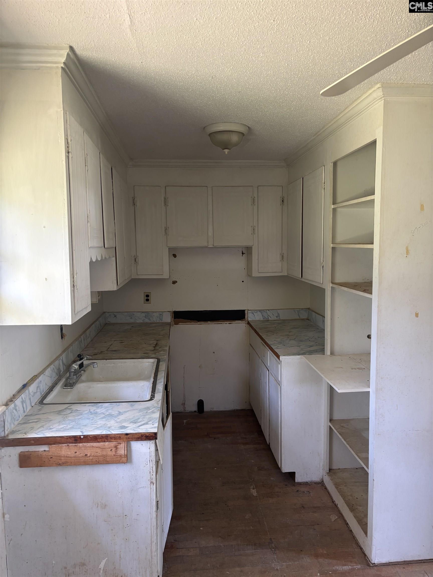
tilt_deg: -6.1
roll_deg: +0.0
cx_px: 216
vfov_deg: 67.3
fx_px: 434
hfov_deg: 53.1
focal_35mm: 26
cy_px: 288
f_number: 1.6
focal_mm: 5.96
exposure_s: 1/60
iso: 160
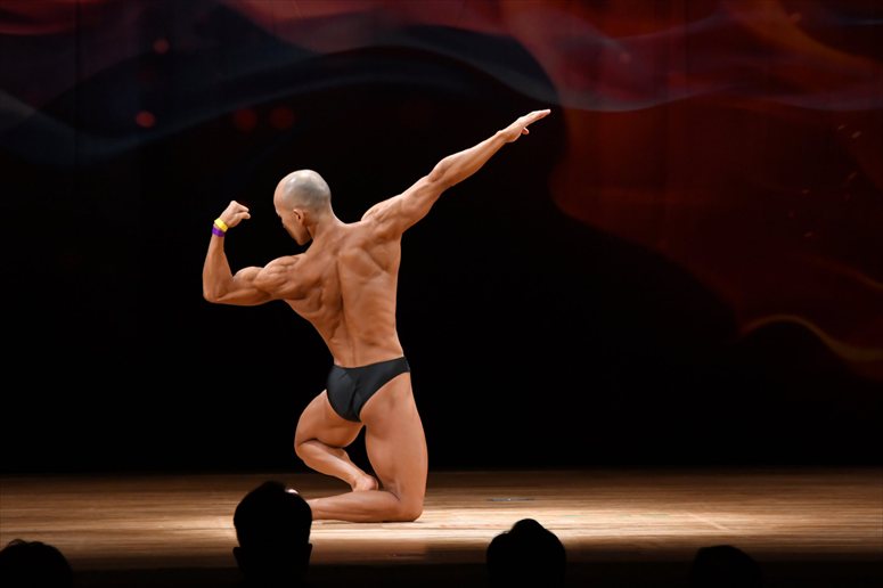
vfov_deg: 5.7
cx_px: 442
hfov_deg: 8.6
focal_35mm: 240
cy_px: 294
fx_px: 5884
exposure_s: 1/400
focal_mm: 160
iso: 3200
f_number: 5.6
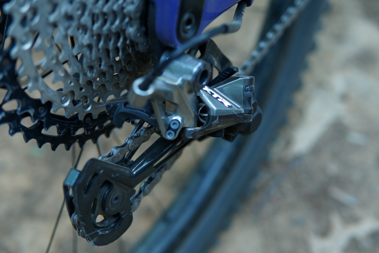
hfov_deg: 43.6
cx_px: 190
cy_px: 126
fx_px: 474
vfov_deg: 29.9
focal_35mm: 45
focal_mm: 30
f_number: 2.2
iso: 100
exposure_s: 1/100
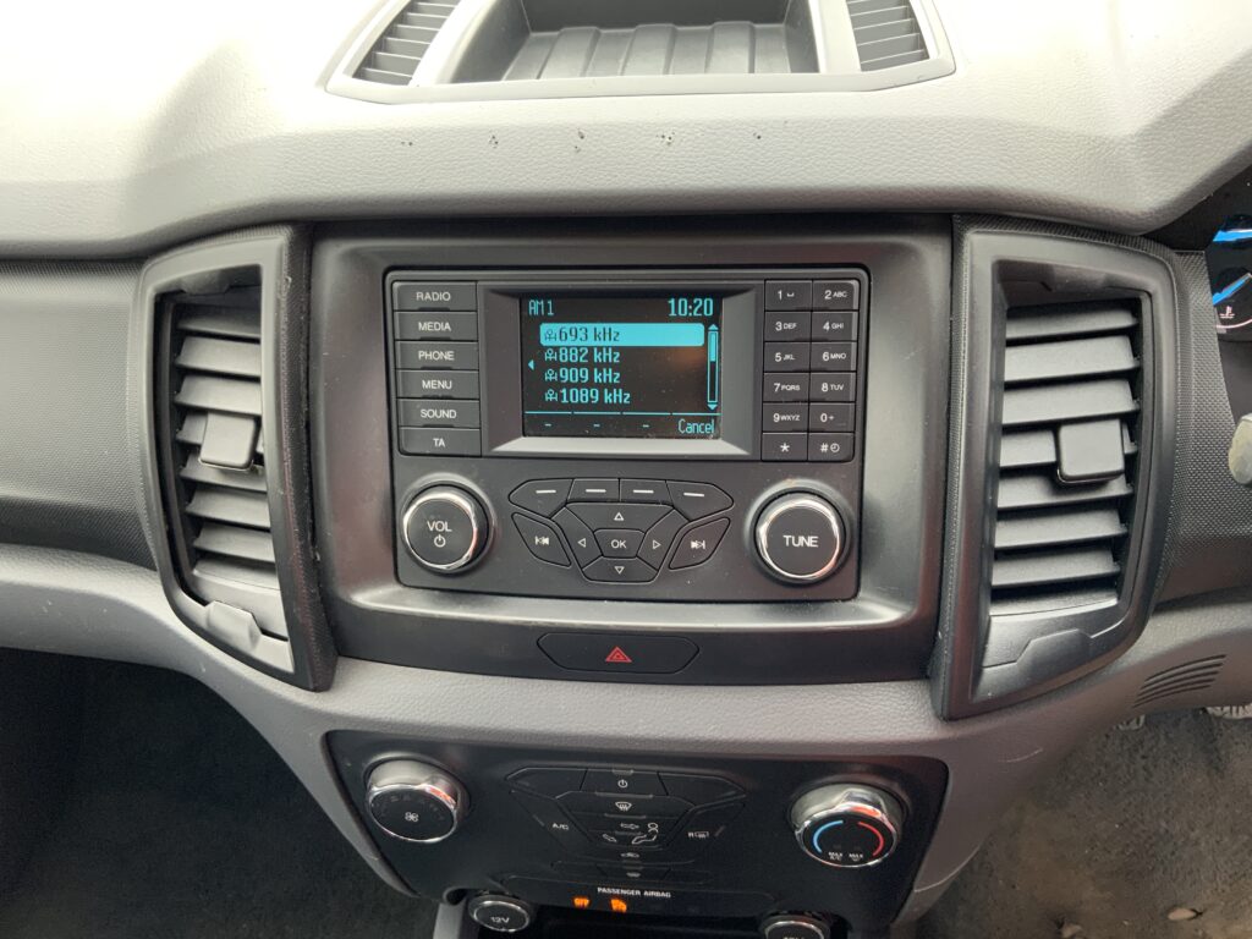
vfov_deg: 48.2
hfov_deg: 61.7
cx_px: 626
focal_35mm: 29
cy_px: 470
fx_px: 1049
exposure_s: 1/79
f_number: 1.8
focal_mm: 3
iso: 64
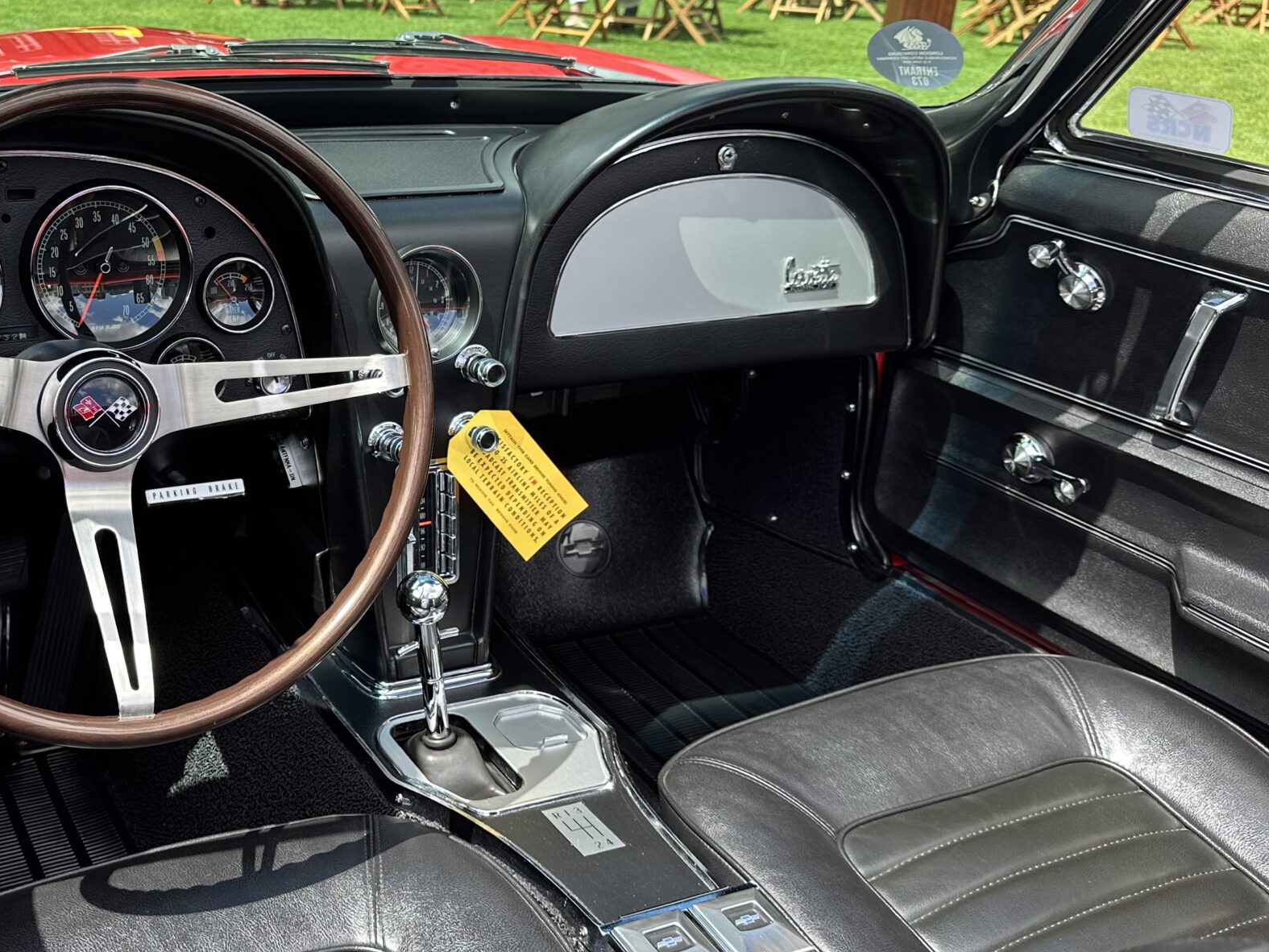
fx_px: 1430
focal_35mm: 39
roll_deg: -2.4
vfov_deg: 36.8
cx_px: 367
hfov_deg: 46.6
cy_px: 450
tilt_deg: -20.5
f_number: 1.78
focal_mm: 6.86
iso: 80
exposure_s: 1/903
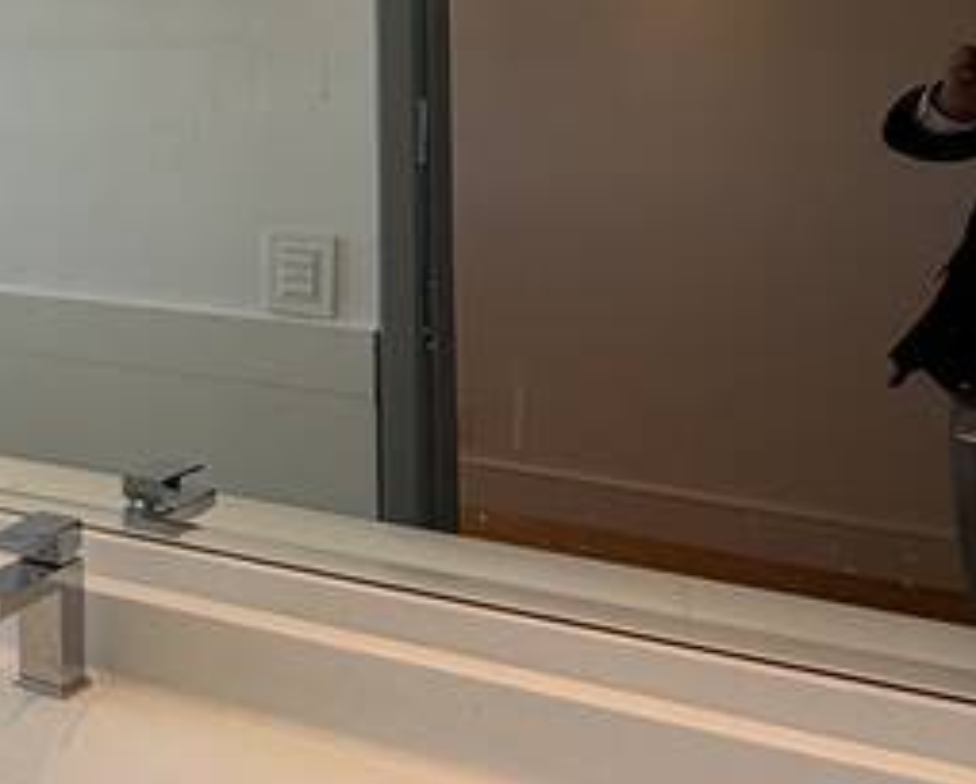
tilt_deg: +2.0
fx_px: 1678
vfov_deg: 25.2
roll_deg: -0.8
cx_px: -569
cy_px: 35
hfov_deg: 23.9
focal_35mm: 58
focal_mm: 2.22
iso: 40
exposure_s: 1/192
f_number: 2.2
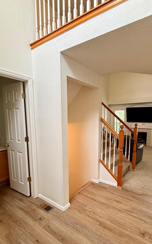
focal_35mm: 19
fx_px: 126
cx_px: 94
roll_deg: -0.9
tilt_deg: -6.4
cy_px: 135
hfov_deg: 61.5
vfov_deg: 87.7
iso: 200
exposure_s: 1/120
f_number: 2.2
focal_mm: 2.22
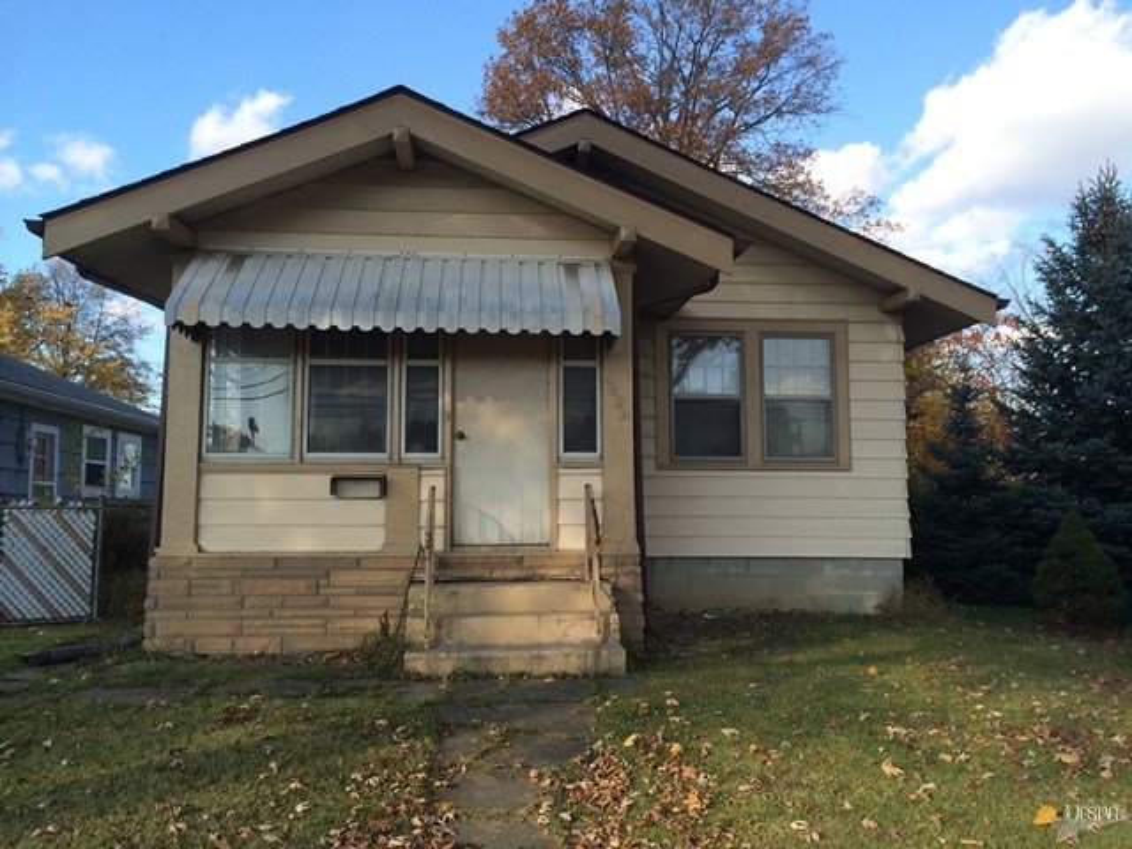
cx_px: 566
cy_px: 424
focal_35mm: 30
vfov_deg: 46.8
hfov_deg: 60.0
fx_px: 981
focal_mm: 4.12
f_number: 2.2
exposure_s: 1/684
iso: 32
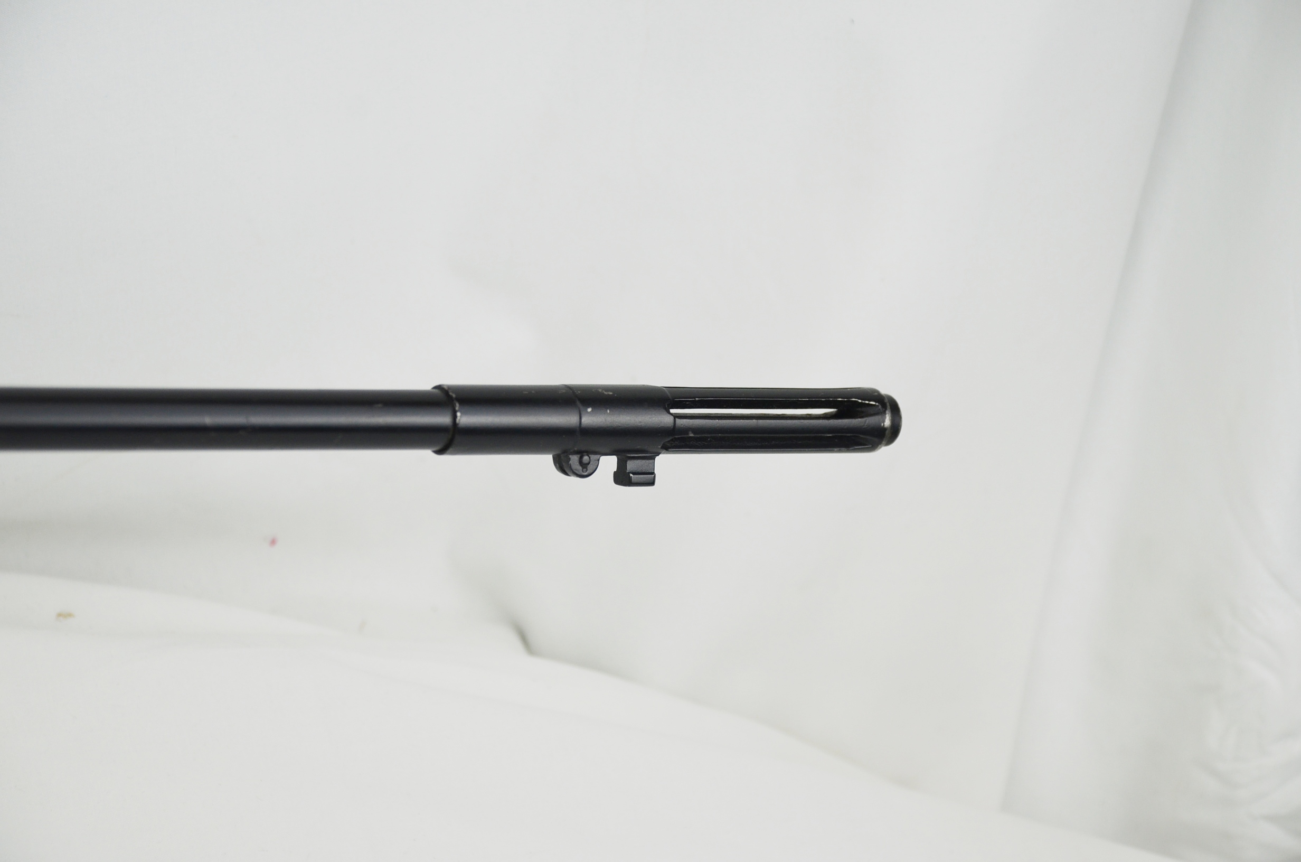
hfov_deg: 19.5
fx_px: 3787
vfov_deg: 13.0
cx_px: 650
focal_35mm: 105
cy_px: 431
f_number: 5.3
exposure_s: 1/250
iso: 400
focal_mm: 70
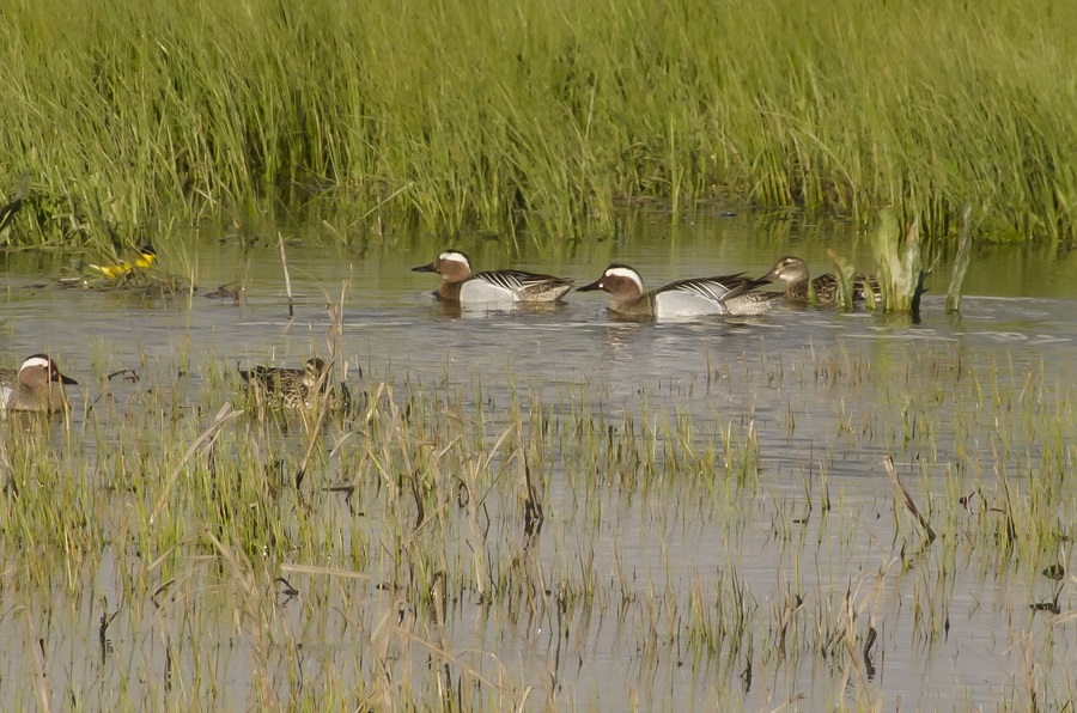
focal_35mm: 405
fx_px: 12091
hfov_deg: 5.1
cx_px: 538
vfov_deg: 3.4
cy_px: 356
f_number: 10
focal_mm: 270
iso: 400
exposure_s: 1/1000
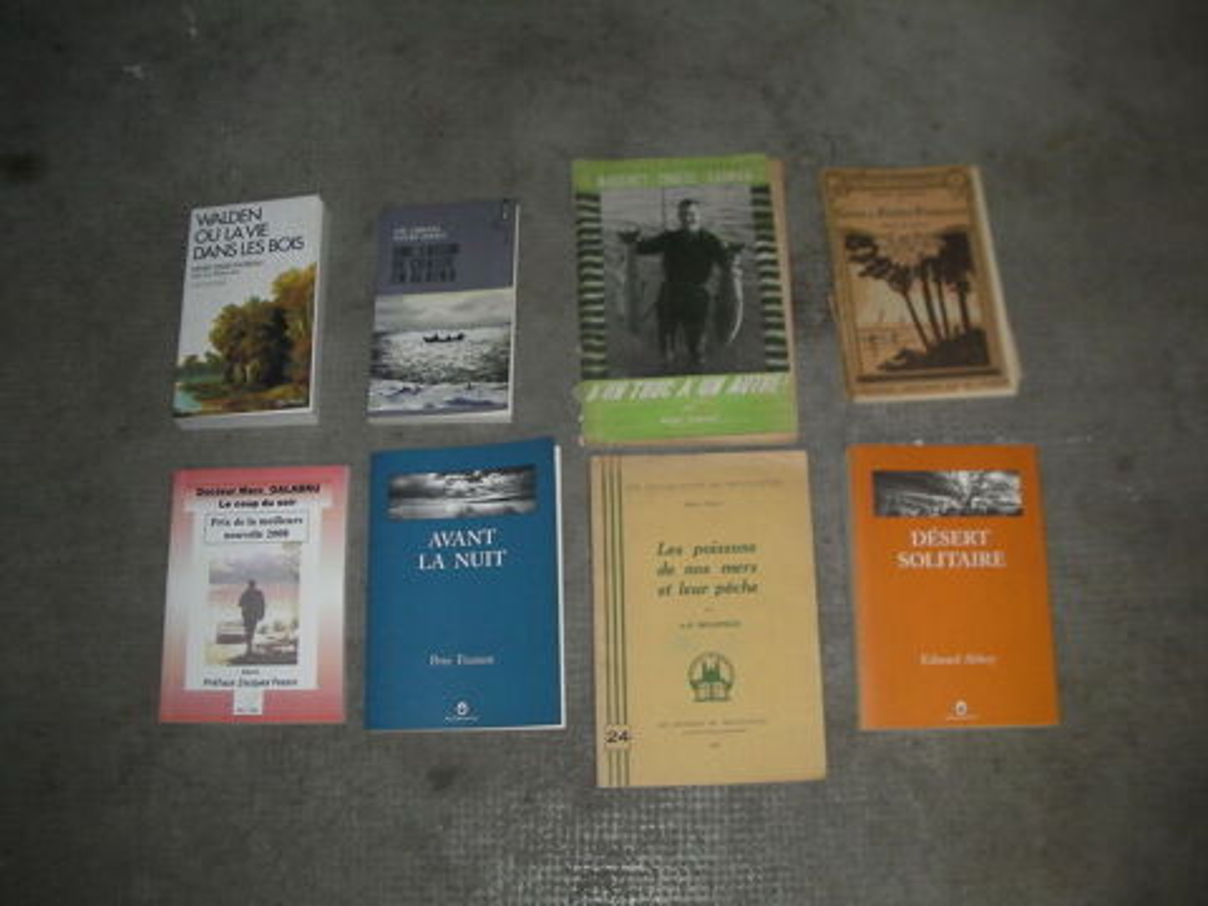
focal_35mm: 38
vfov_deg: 37.7
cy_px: 453
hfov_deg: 49.0
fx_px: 1326
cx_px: 604
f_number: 3.5
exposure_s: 1/30
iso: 200
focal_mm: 6.3
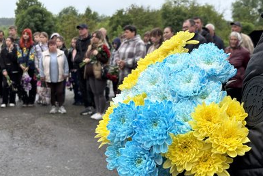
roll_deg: +1.5
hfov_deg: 35.6
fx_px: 409
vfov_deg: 24.2
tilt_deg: -6.4
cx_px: 128
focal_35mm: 56
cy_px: 95
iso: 32
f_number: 1.6
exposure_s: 1/716
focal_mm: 5.96
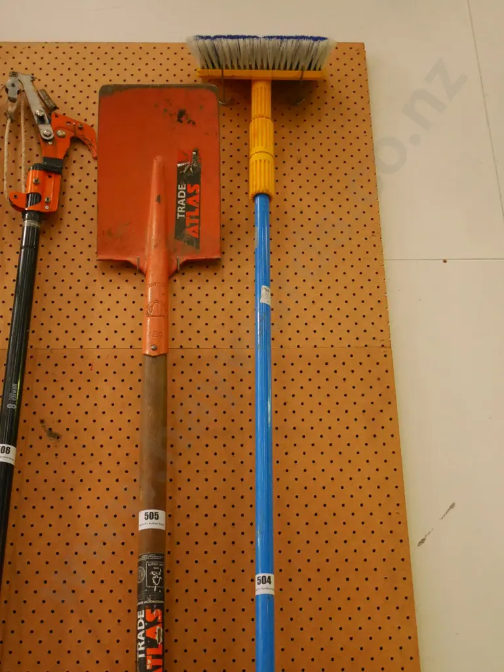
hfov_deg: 30.3
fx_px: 931
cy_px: 336
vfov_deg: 39.6
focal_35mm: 48
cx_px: 252
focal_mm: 24
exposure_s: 1/100
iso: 3200
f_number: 5
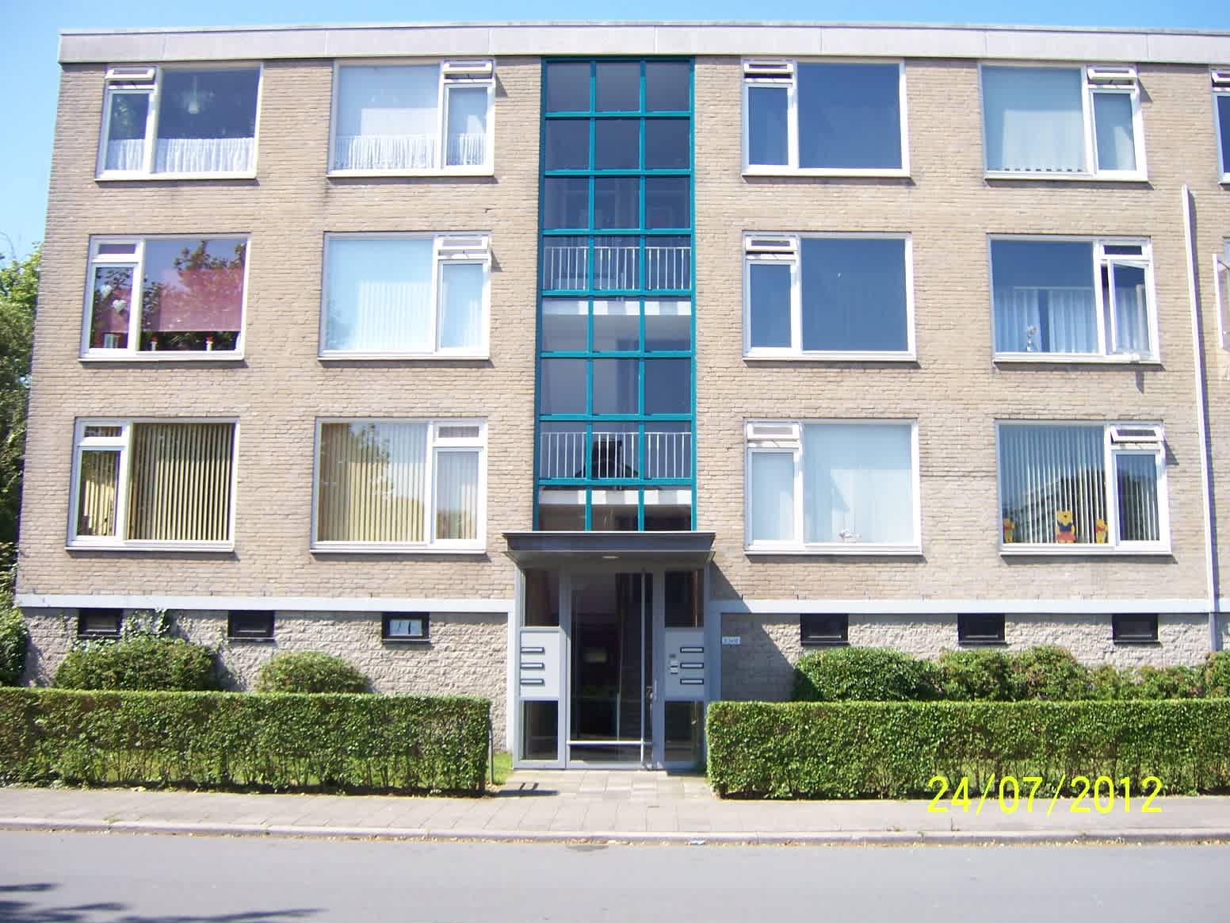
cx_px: 615
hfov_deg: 51.4
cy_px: 462
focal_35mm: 36
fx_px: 1279
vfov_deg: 39.7
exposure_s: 1/500
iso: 80
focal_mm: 6.2
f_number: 2.8
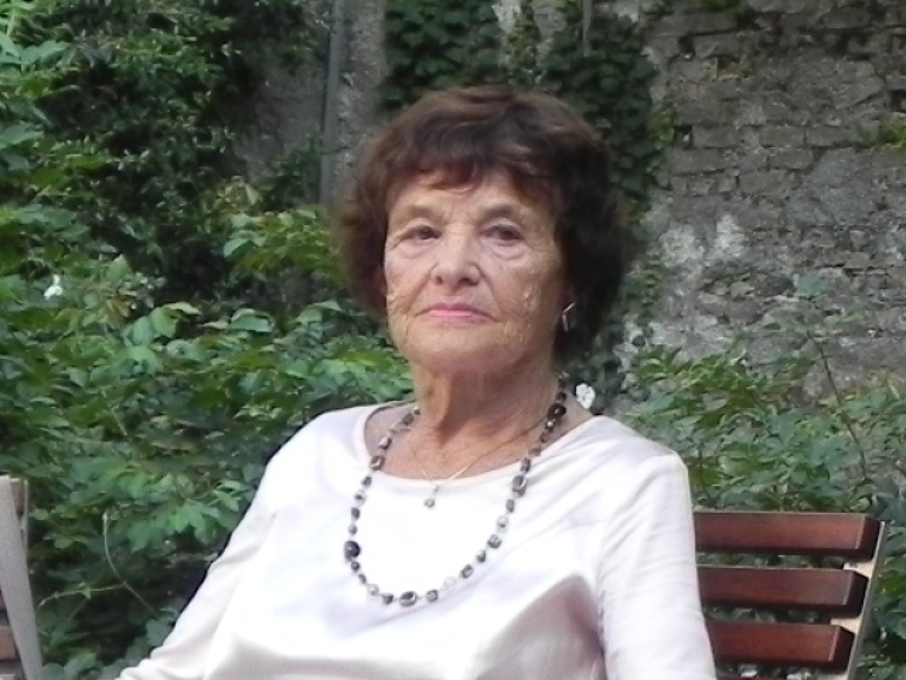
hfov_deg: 33.2
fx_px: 1518
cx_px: 453
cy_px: 340
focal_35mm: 58
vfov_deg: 25.2
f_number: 3.5
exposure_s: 1/160
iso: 160
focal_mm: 10.3
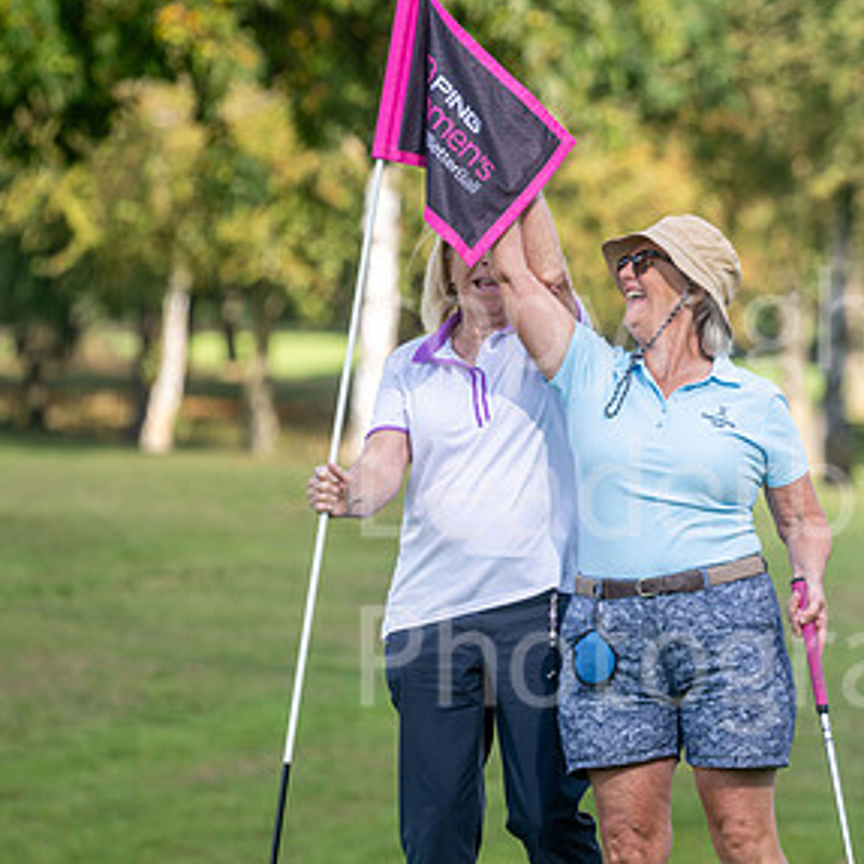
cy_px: 516
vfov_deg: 3.4
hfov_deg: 3.4
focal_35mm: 515
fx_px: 14543
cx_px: 750
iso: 250
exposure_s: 1/500
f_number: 6.3
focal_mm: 300
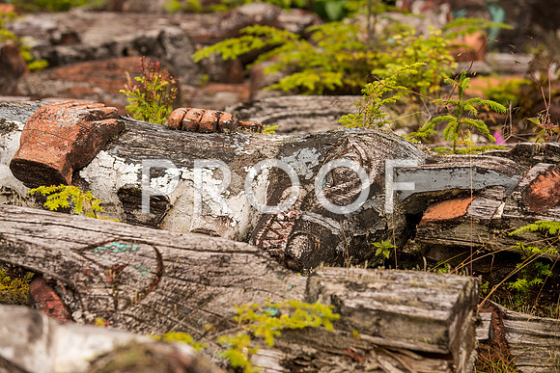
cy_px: 186
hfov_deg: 17.1
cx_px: 280
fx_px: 1867
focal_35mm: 120
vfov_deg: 11.4
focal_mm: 120
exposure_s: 1/1500
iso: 200
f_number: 4.8
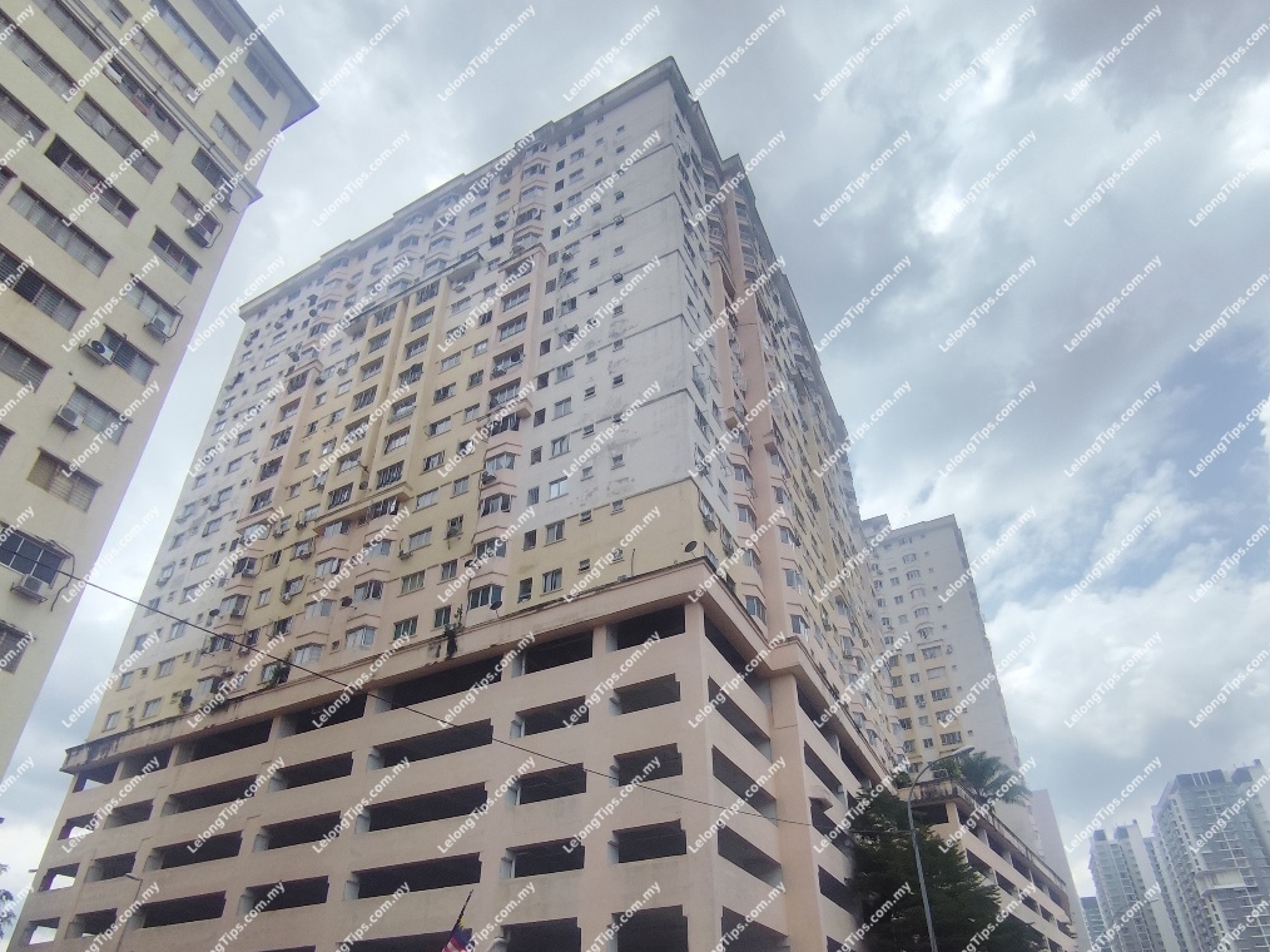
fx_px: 697
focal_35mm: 19
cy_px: 556
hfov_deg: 84.2
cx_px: 551
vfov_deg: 68.2
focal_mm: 1.65
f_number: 2.2
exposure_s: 1/2889
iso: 50
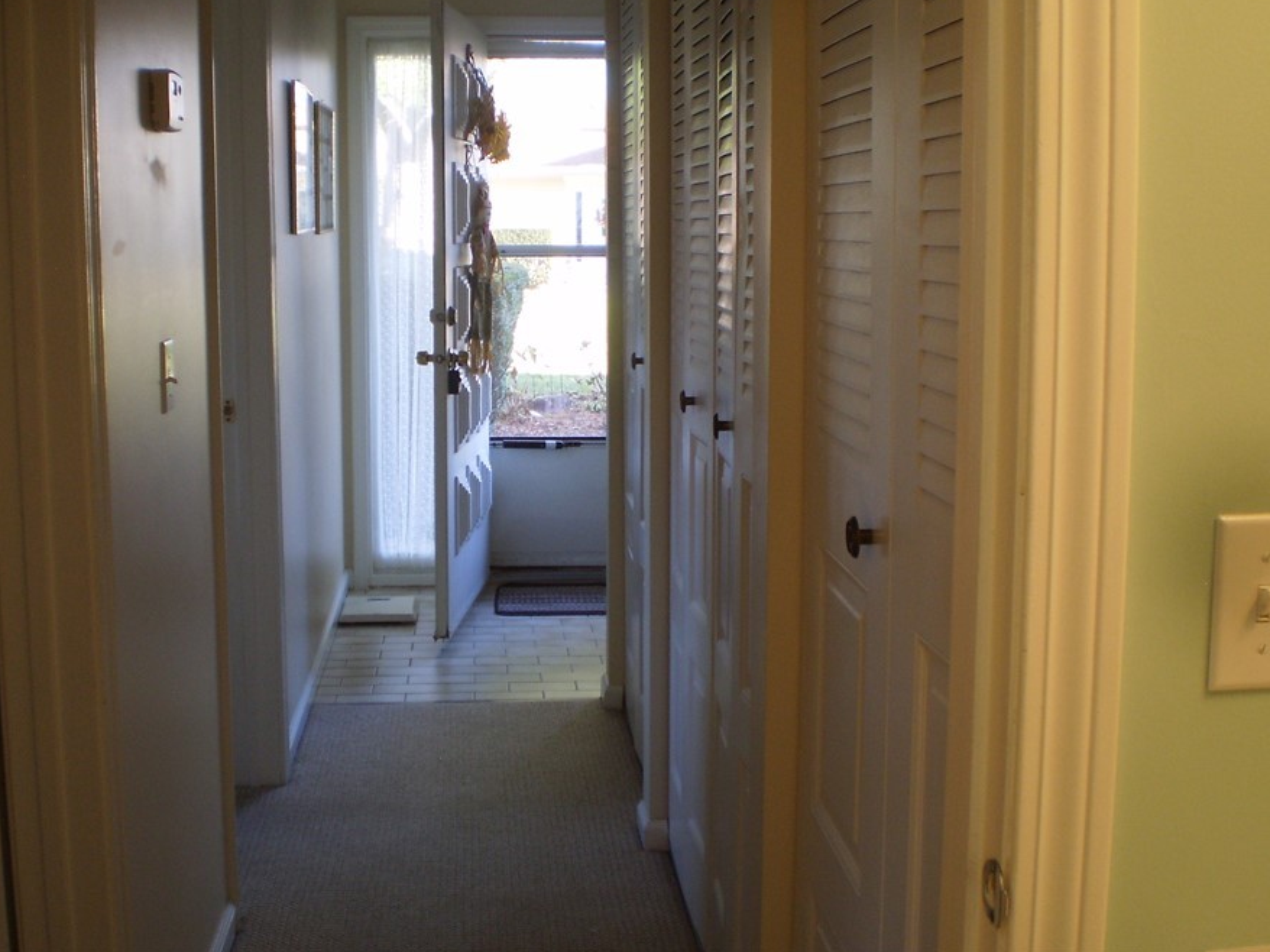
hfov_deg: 44.7
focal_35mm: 42
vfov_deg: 34.3
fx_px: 1540
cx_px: 553
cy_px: 401
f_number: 3.1
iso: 125
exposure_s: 1/30
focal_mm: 6.3
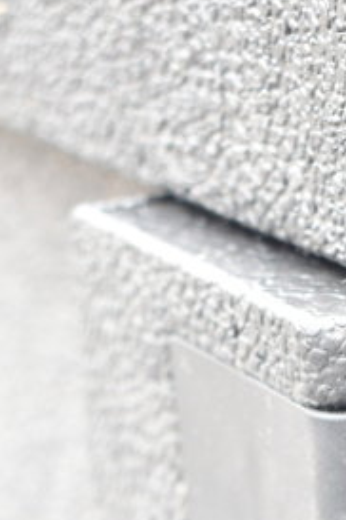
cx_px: 565
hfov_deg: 9.1
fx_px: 2100
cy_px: 810
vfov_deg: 13.2
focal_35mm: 146
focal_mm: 29
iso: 500
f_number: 4.2
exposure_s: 1/50
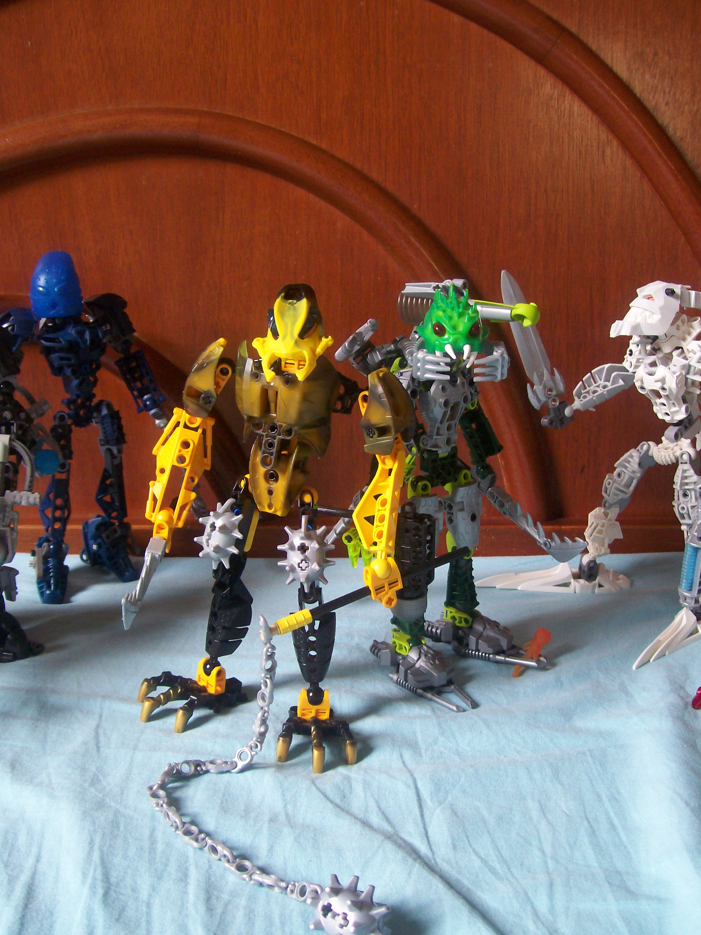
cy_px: 468
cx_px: 350
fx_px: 972
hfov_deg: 39.7
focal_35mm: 36
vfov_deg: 51.4
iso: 121
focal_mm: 6
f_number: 2.7
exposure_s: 1/32
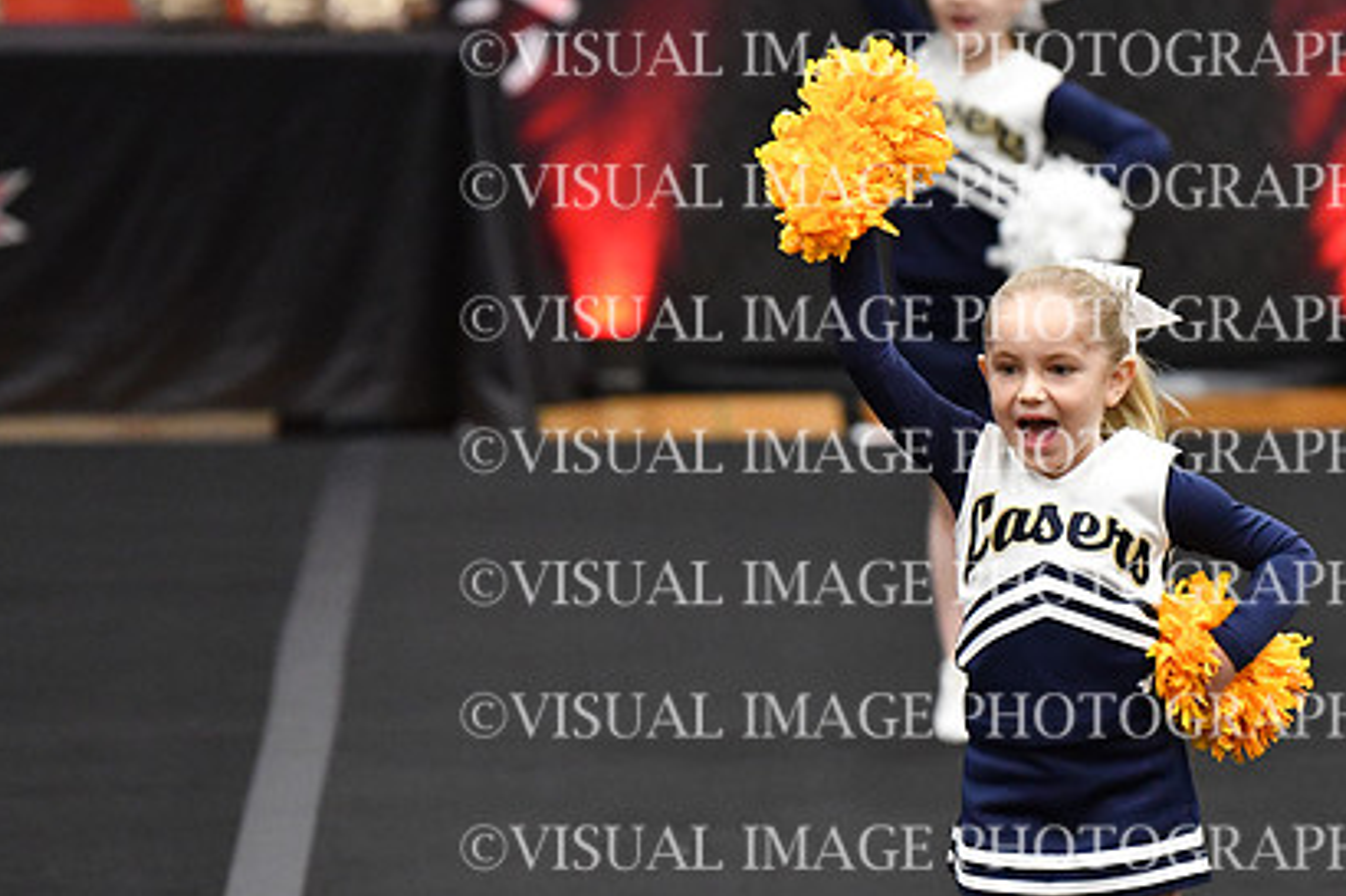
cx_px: 936
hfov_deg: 5.7
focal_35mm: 361
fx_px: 13491
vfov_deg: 3.8
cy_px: 517
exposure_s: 1/800
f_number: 2.8
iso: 5000
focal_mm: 170
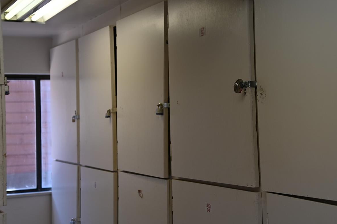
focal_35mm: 75
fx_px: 701
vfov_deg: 18.1
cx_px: 205
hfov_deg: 26.9
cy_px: 97
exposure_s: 1/200
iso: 400
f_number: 4
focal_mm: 55
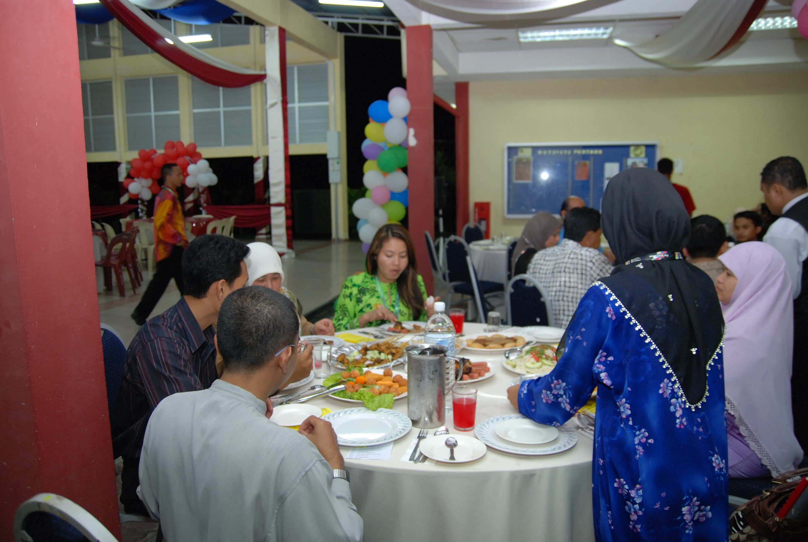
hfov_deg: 70.3
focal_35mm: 26
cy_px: 271
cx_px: 404
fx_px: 574
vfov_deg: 50.6
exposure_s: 1/60
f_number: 2.8
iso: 500
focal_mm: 17
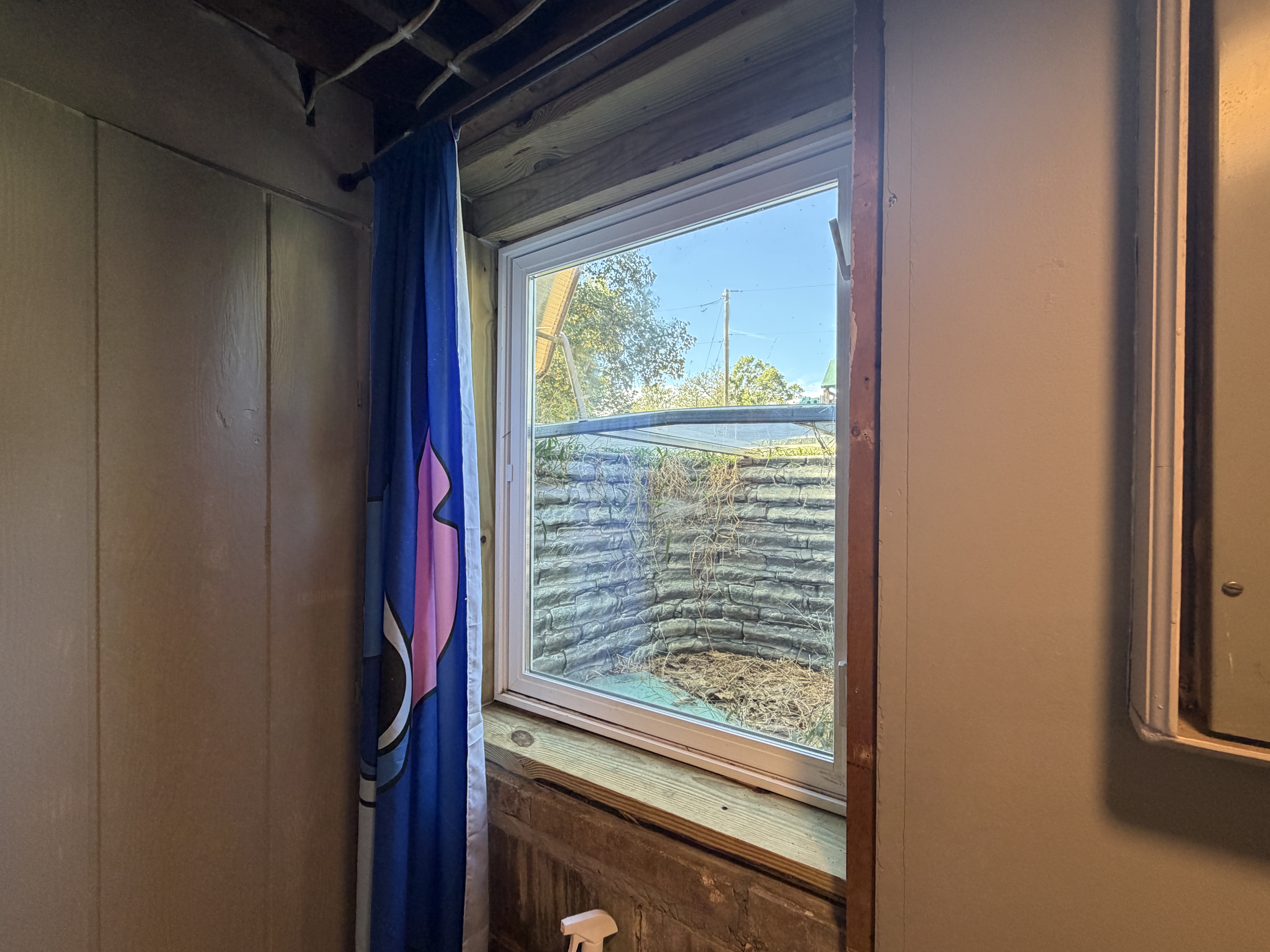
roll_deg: +0.4
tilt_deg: +1.8
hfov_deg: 98.1
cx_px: 652
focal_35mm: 15
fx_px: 550
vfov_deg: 81.7
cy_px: 485
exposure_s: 1/120
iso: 250
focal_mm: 2.22
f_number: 2.2
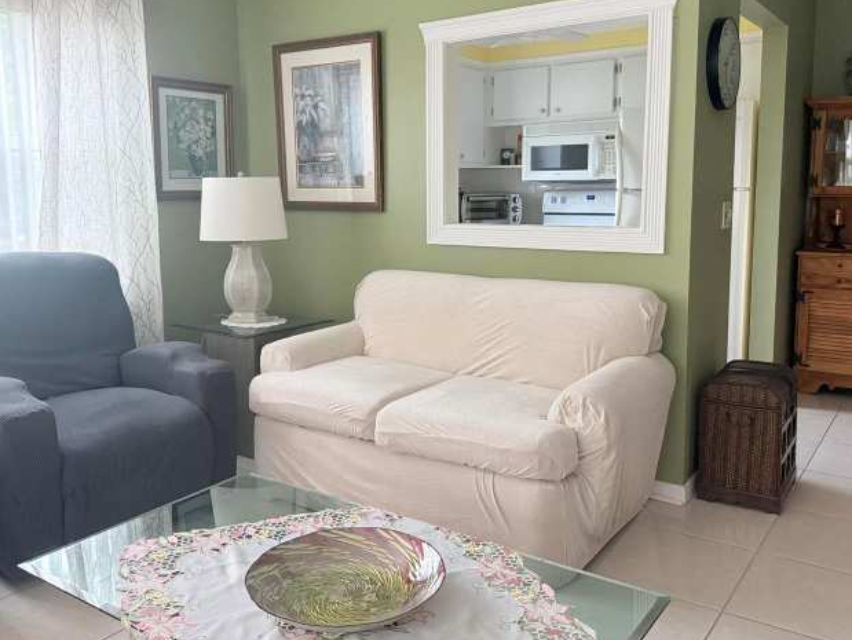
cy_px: 275
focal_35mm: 31
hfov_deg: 58.3
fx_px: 763
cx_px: 417
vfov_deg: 45.4
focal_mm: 6.76
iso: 400
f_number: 1.78
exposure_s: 1/120
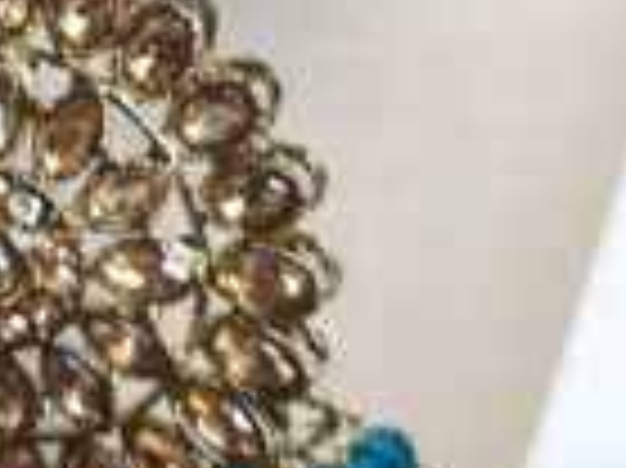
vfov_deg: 10.8
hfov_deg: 14.5
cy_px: -299
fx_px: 2367
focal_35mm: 131
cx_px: -167
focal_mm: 5.4
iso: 50
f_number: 1.8
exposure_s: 1/142
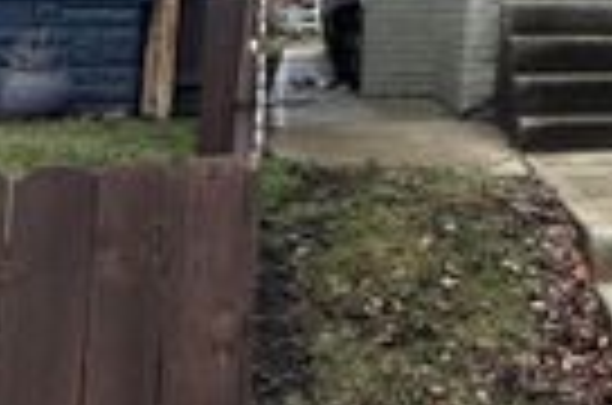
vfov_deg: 13.8
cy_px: -227
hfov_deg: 18.9
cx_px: 976
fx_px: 1560
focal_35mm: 92
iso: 80
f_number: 1.78
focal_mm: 6.76
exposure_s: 1/2041
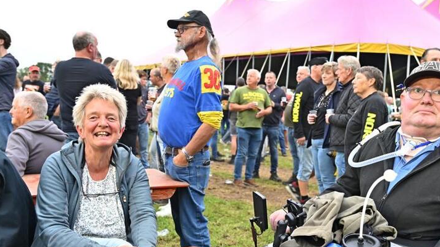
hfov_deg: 56.5
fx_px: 408
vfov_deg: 33.4
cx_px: 245
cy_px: 161
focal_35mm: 35
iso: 640
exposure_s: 1/50
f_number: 3.5
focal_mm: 24
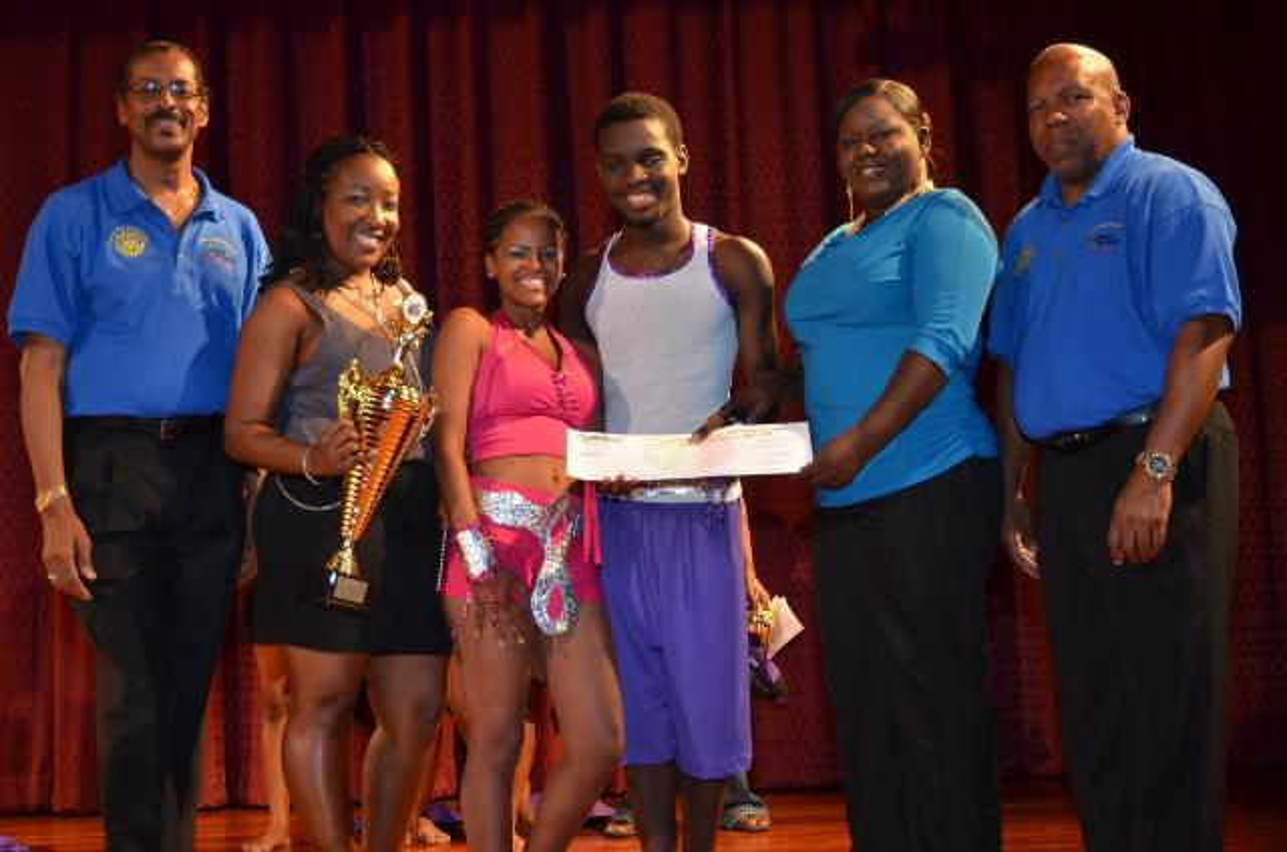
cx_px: 644
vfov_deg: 29.7
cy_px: 426
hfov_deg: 43.7
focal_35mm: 45
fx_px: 1606
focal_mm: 30
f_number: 4.2
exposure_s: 1/60
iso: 800
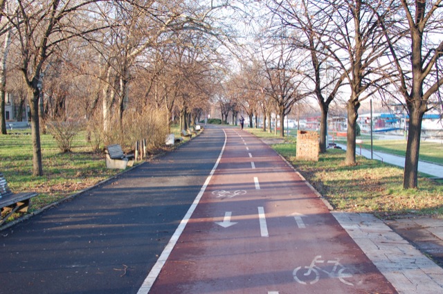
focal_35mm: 52
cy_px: 147
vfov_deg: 25.7
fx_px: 645
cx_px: 222
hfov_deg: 37.9
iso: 400
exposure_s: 1/160
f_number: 6.3
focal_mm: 35
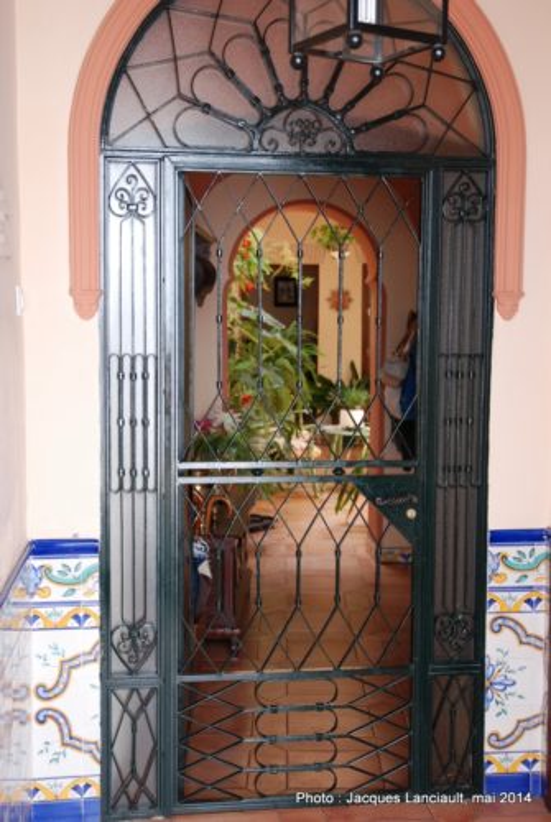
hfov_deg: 29.0
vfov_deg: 42.3
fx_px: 1064
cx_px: 276
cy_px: 411
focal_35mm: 46
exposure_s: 1/40
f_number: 4
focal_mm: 31
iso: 200
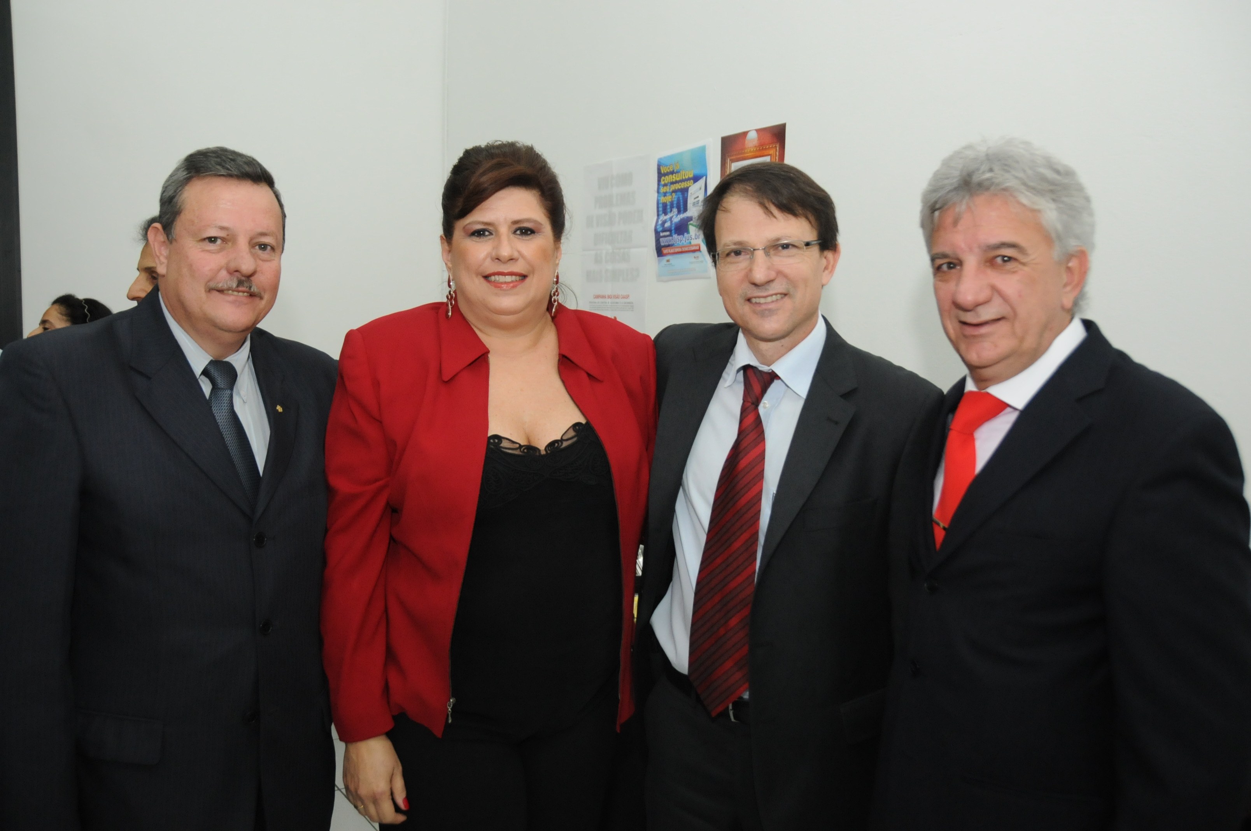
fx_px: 1145
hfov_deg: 57.3
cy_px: 416
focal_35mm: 33
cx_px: 626
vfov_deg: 39.9
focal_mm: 22
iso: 1250
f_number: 3.8
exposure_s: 1/125
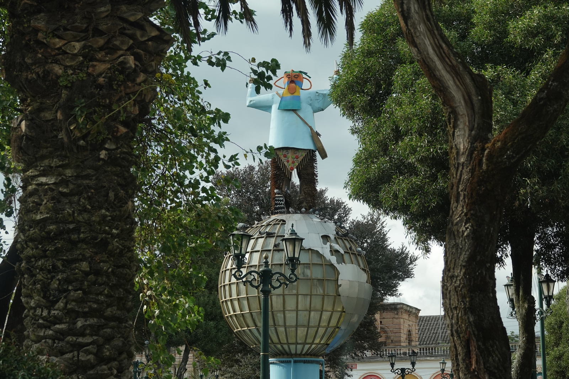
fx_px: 1343
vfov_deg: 16.1
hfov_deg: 23.9
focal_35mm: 85
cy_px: 190
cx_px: 284
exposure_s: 1/250
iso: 100
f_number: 3.5
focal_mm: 31.33
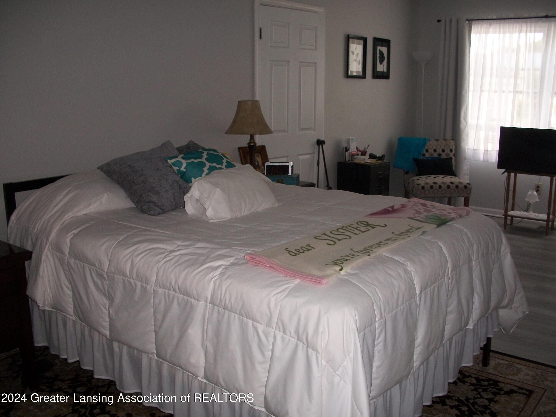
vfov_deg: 40.7
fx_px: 562
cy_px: 208
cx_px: 278
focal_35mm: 35
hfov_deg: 52.6
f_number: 3.1
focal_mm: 6.3
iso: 200
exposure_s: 1/125
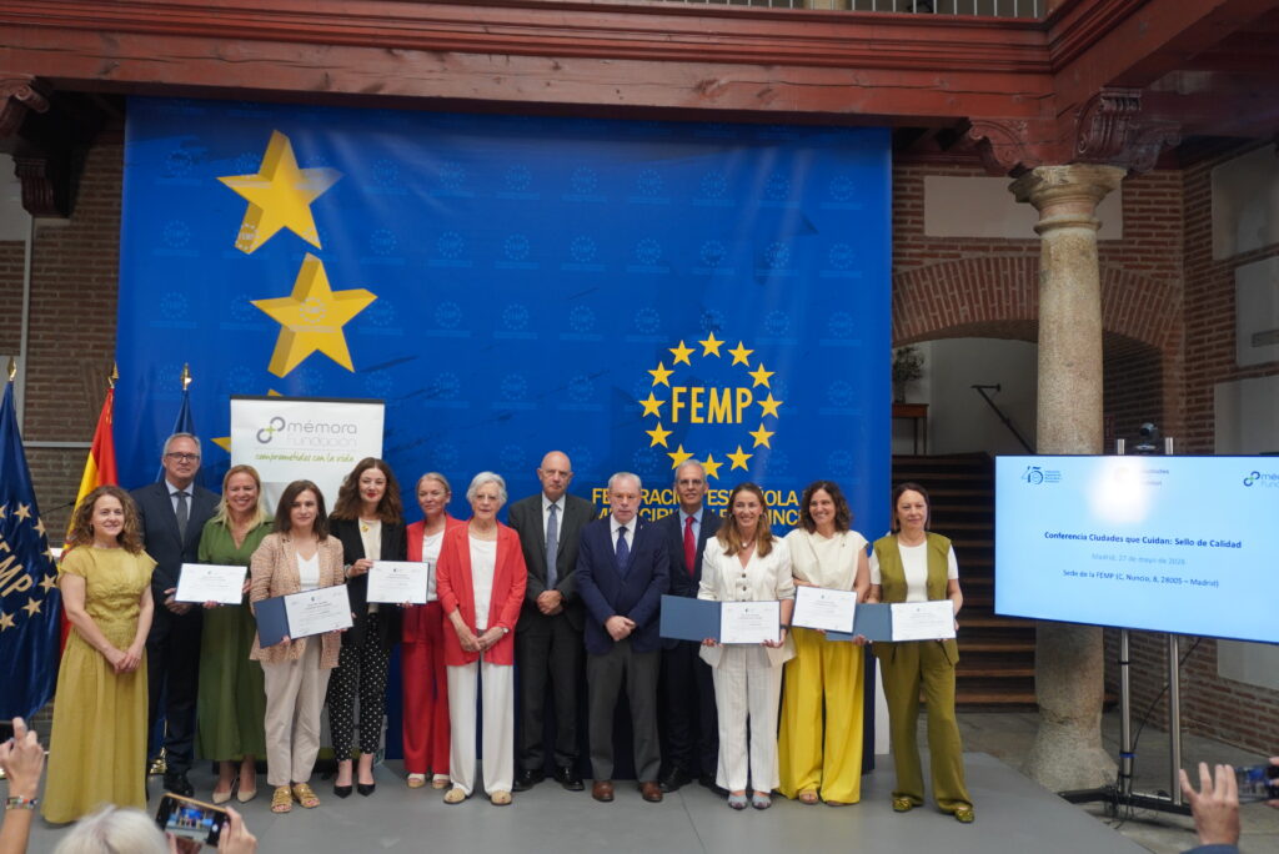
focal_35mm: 32
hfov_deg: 59.5
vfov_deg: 41.8
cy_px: 427
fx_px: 1120
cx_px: 640
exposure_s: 1/160
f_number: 4
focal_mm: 21
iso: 1000
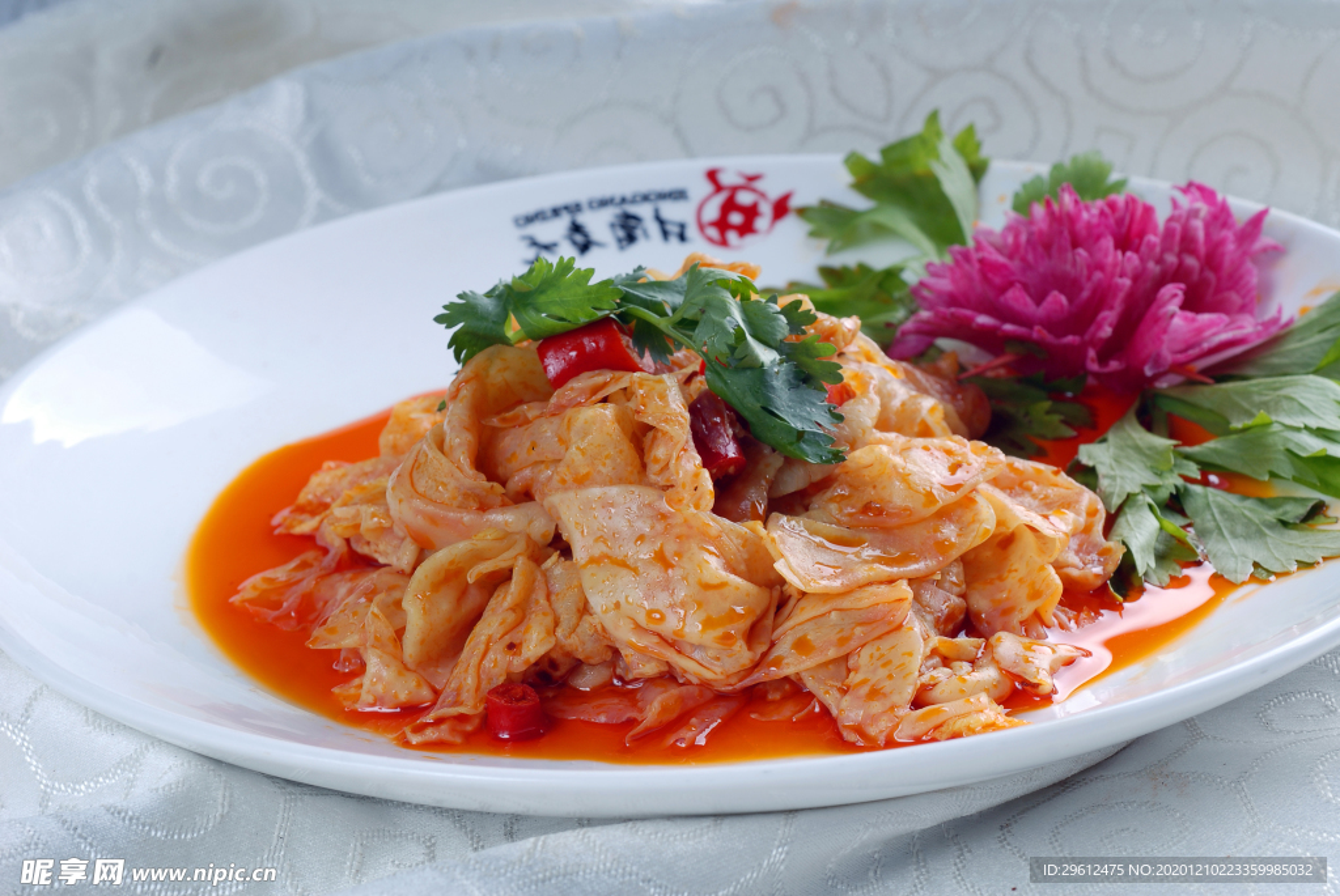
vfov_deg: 15.2
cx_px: 670
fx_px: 3353
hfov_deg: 22.6
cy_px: 448
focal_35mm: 90
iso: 100
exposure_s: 1/200
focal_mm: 60
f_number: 13
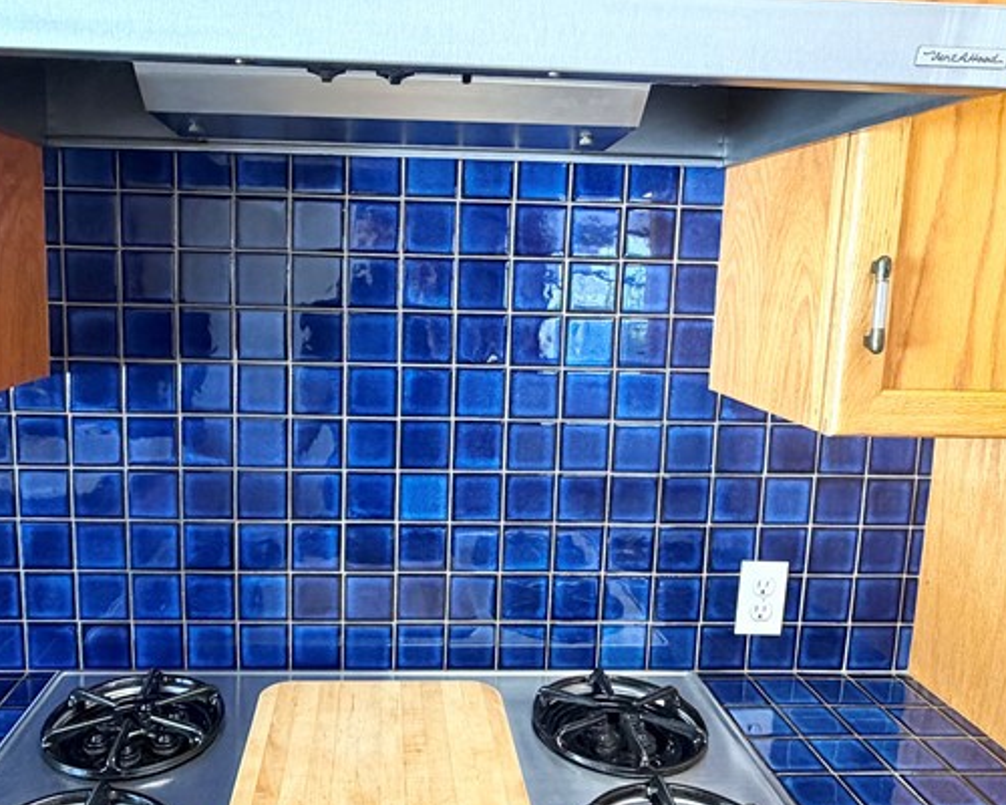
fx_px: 834
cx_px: 423
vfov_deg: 51.5
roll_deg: -1.2
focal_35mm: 28
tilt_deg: -9.2
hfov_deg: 61.9
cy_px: 382
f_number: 2.2
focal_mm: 2.22
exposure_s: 1/60
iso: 200
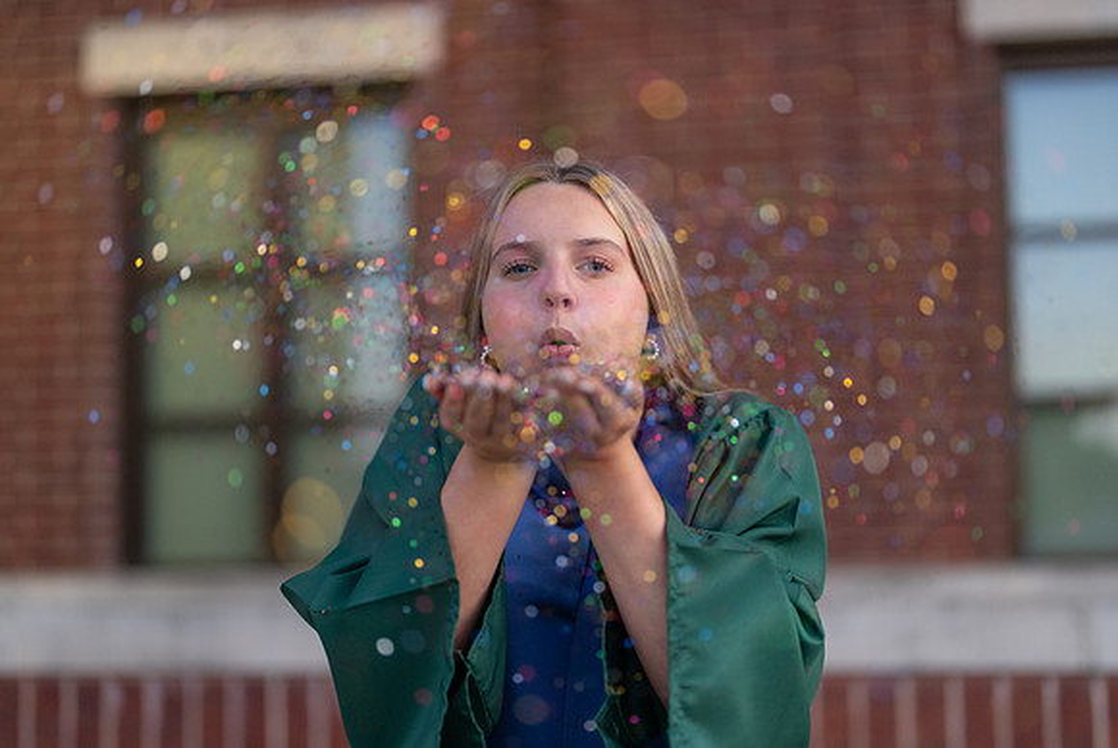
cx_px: 544
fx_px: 1730
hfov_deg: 35.8
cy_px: 375
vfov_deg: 24.4
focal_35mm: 56
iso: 800
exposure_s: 1/1000
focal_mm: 50
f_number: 1.2
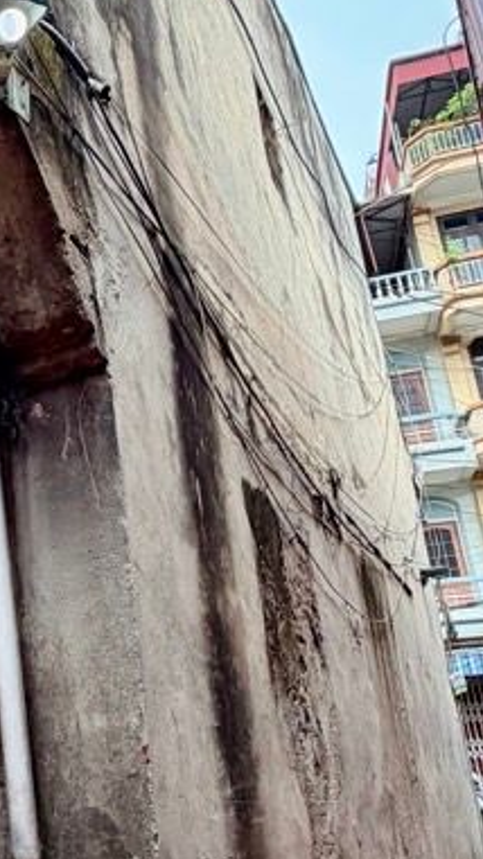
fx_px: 935
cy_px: 473
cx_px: -129
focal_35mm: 41
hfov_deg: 25.4
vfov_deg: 49.3
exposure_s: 1/121
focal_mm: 2.22
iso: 80
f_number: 2.2
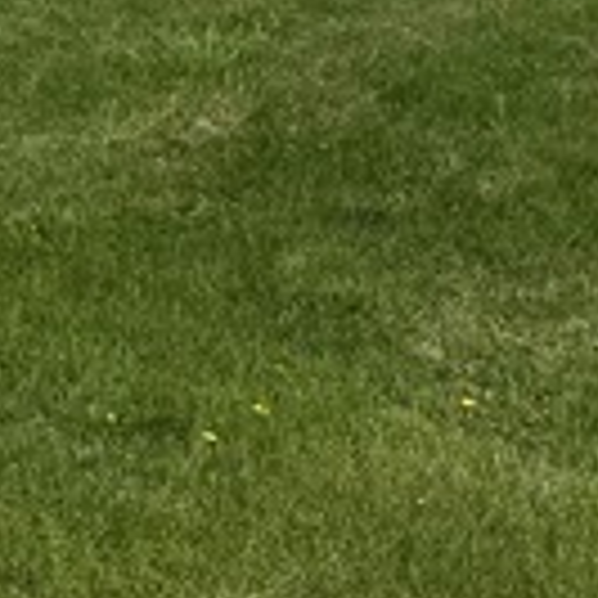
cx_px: 40
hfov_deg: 10.7
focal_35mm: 163
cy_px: -450
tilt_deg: +2.0
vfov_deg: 10.2
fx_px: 3186
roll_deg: -1.0
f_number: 1.78
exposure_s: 1/4167
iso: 80
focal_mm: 6.76
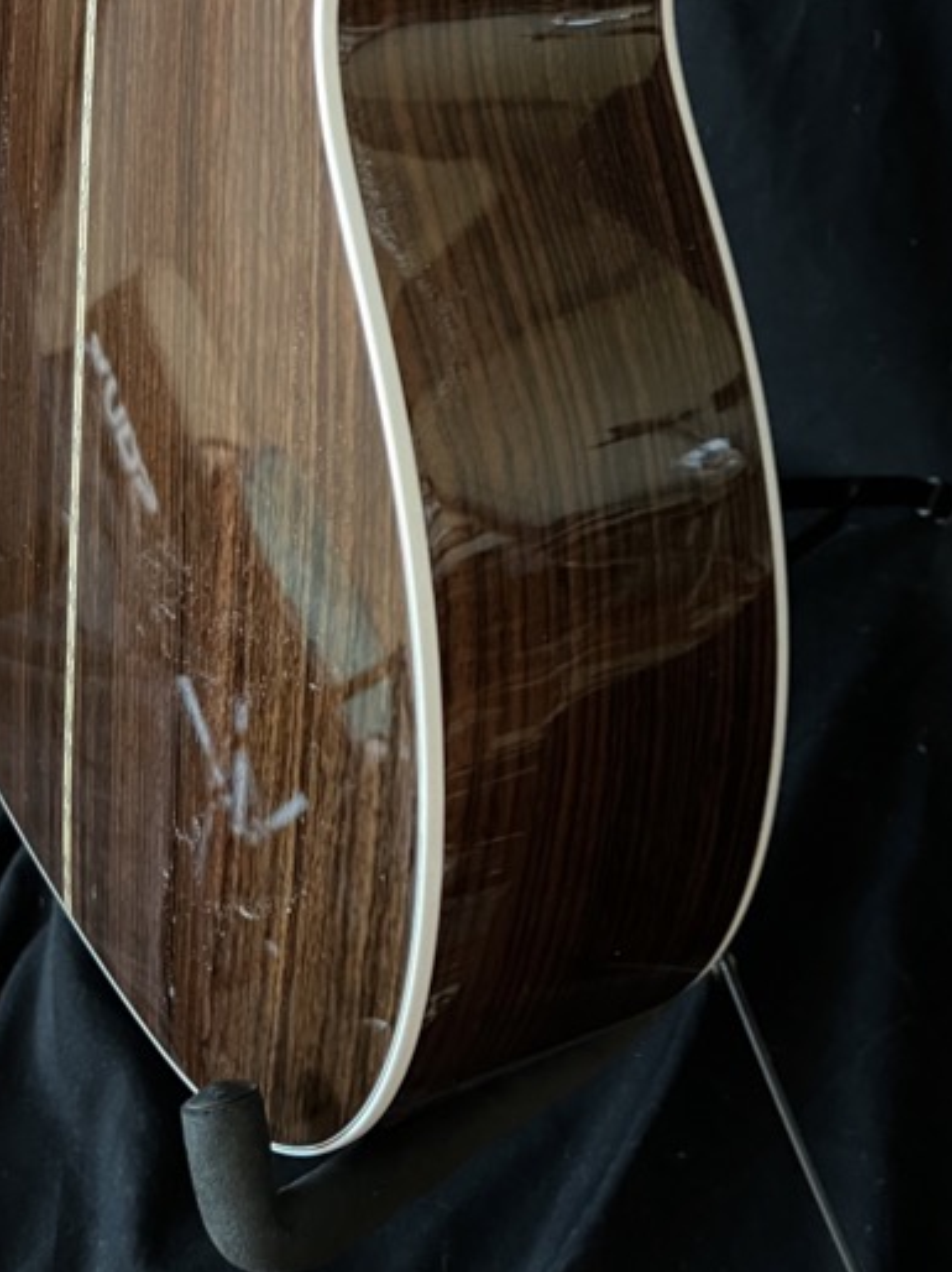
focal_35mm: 54
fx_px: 1982
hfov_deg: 27.0
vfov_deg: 33.5
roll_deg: +15.5
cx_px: 492
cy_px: 103
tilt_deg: -29.6
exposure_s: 1/24
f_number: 1.5
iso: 800
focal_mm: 5.7
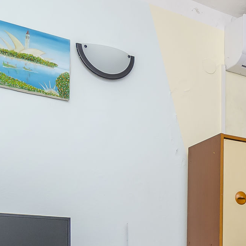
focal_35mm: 55
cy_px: 245
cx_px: 272
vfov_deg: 29.1
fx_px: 442
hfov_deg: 28.2
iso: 250
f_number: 7.1
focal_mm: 10
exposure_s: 1/100
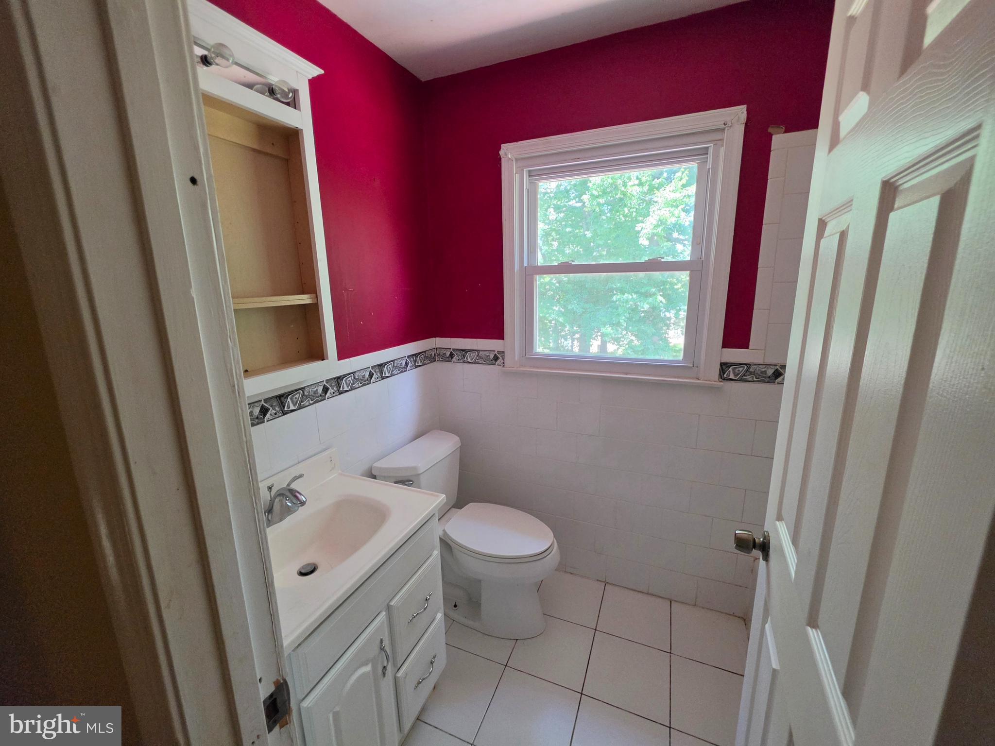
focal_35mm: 13
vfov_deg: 89.9
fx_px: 374
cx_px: 498
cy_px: 373
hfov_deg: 106.2
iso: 500
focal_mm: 2.2
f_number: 1.9
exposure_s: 1/244
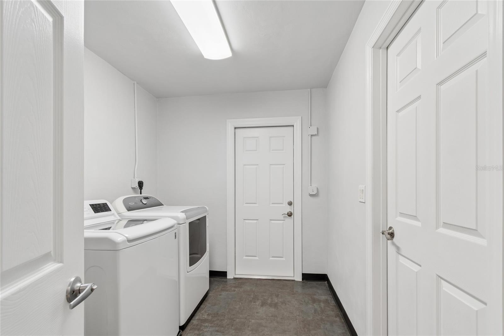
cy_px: 168
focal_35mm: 15
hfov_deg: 100.4
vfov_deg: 77.3
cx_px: 252
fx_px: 210
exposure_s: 1/20
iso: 100
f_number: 5.6
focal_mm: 10
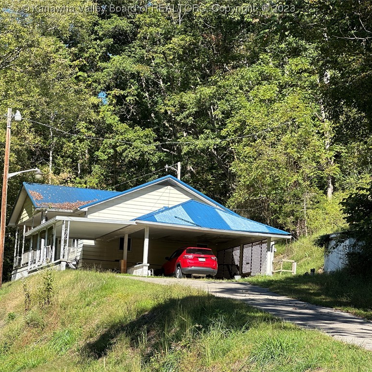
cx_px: 158
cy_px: 186
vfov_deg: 19.1
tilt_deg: +9.5
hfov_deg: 19.1
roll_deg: -3.2
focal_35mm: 91
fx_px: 1106
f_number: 2.8
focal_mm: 9
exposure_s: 1/294
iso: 32
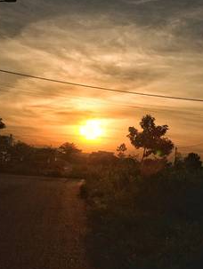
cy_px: 140
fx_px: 336
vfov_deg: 43.8
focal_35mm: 43
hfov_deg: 33.5
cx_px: 123
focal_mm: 4.15
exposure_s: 1/6849
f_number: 2.2
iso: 32
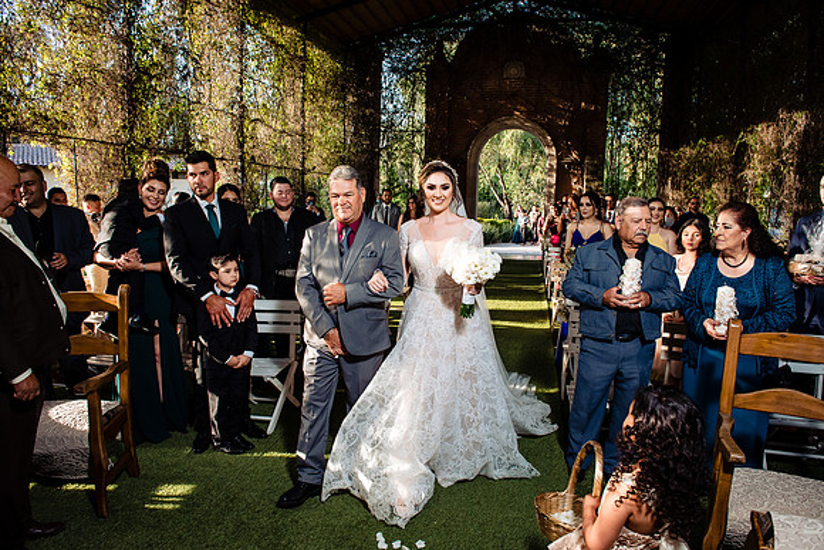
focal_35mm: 24
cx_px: 412
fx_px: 549
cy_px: 275
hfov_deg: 73.7
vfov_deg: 53.2
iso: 1000
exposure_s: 1/200
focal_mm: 24
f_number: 7.1
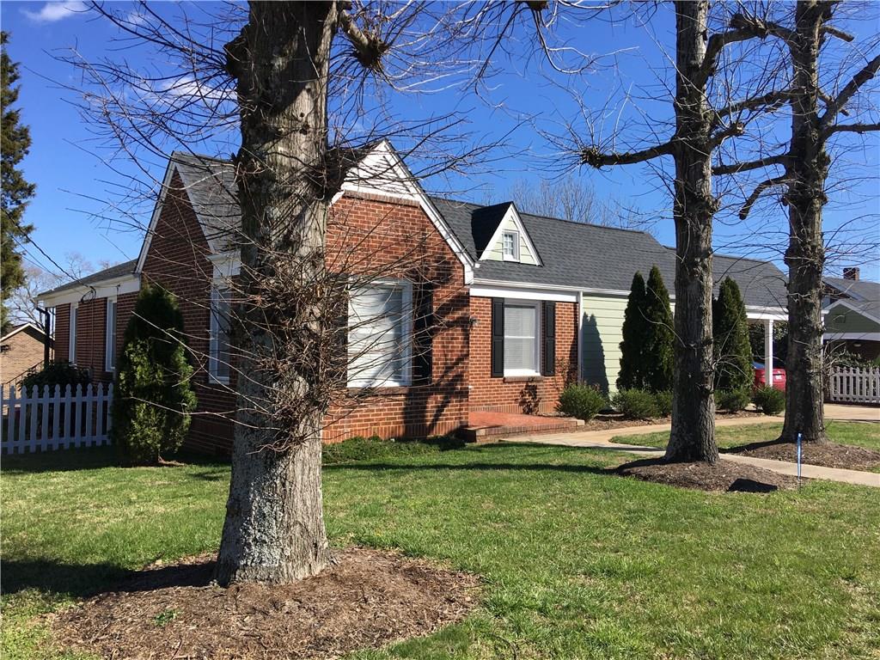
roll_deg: -1.2
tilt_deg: +3.8
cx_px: 440
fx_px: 737
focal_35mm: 29
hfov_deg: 61.7
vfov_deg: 48.2
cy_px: 330
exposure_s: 1/1054
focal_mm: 4.15
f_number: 2.2
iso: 25
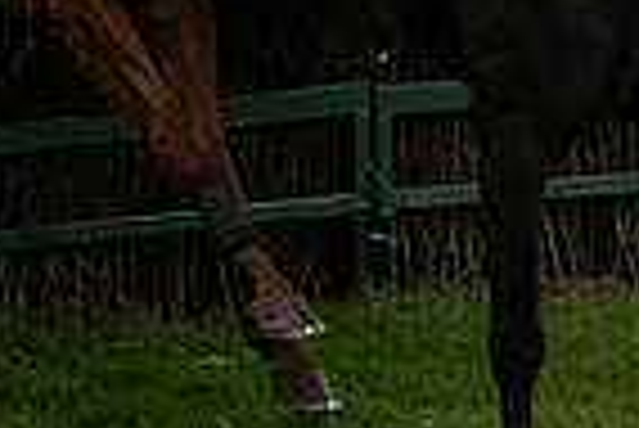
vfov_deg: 3.2
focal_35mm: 429
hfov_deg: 4.8
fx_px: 7622
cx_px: 765
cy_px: -340
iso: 800
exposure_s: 1/2000
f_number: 2.8
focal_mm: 70
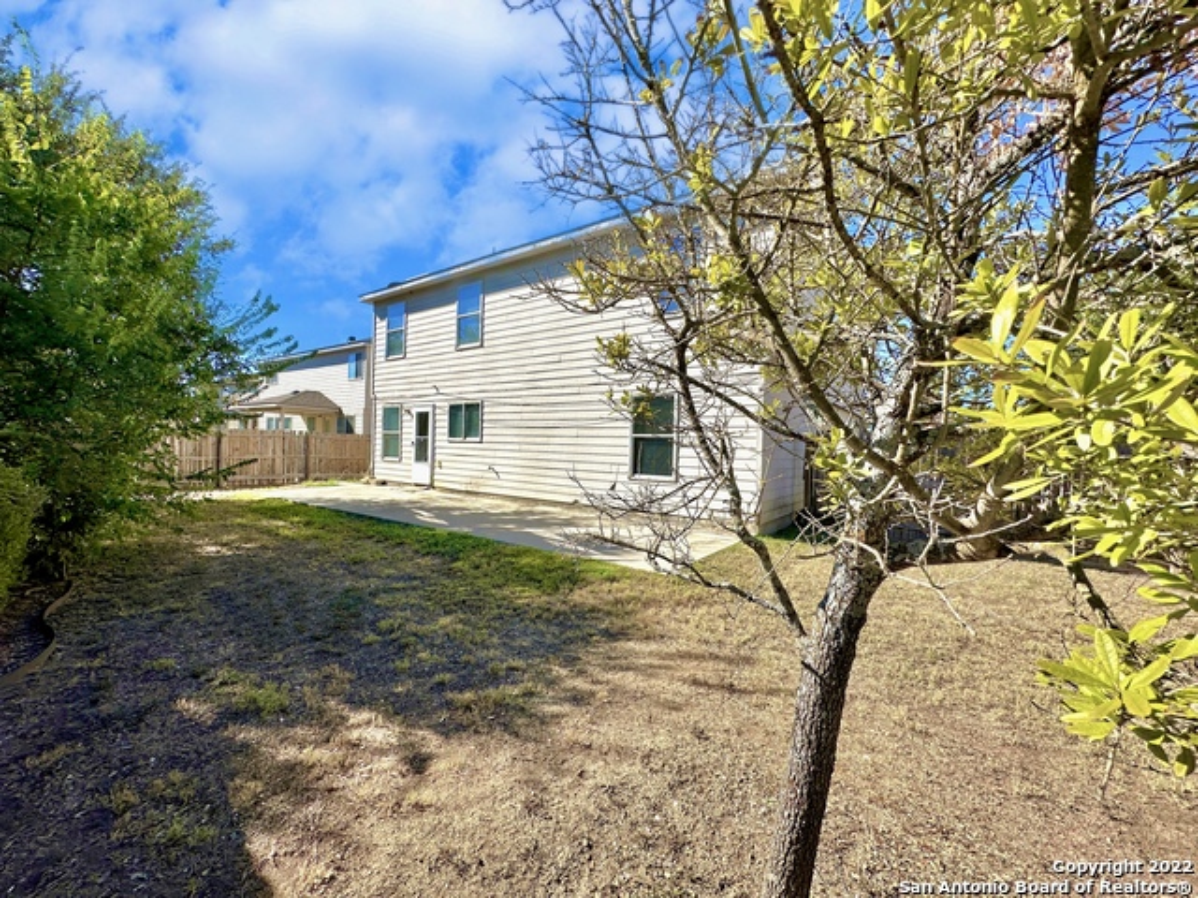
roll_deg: -2.2
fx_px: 485
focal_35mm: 14
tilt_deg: -0.4
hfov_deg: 102.1
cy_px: 449
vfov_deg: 85.7
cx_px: 599
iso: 50
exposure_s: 1/2212
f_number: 2.2
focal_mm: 2.22
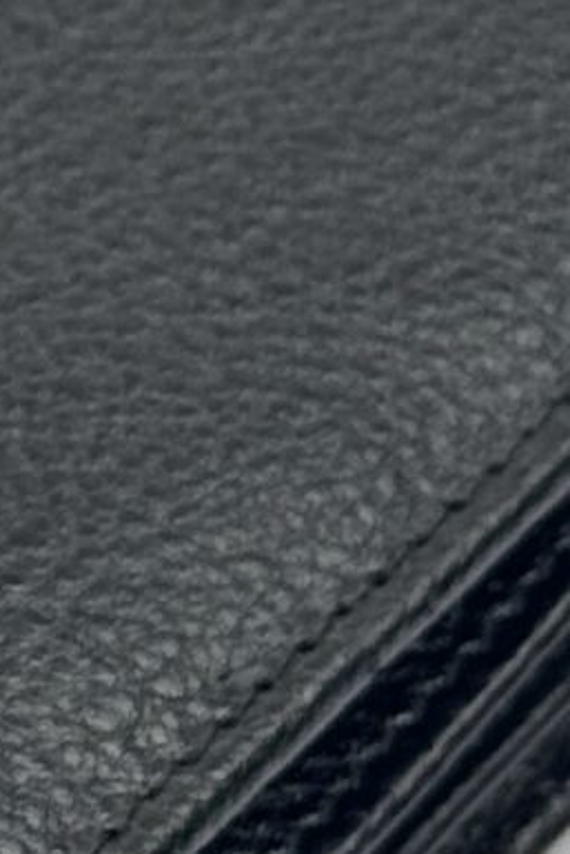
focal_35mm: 332
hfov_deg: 4.1
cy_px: 353
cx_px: -743
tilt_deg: -39.3
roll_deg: -0.6
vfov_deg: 6.2
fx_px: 7877
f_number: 1.78
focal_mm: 6.76
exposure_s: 1/160
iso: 64
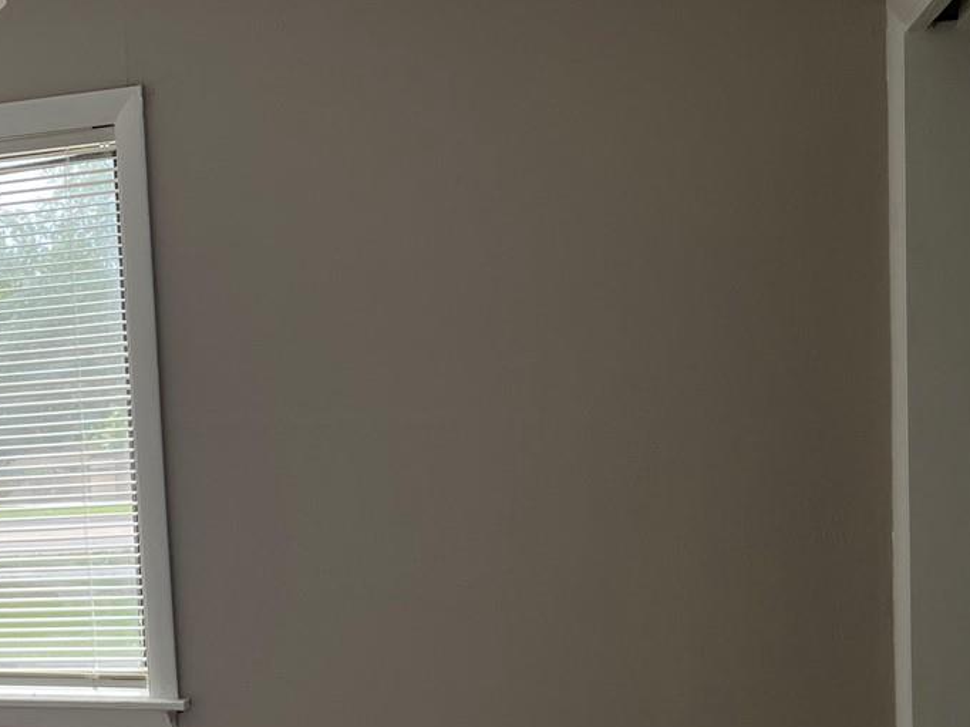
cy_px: 555
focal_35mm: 61
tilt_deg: -5.7
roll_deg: +4.3
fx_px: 1709
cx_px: 24
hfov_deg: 29.8
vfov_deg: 23.7
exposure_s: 1/252
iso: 40
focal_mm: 5.1
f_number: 1.6
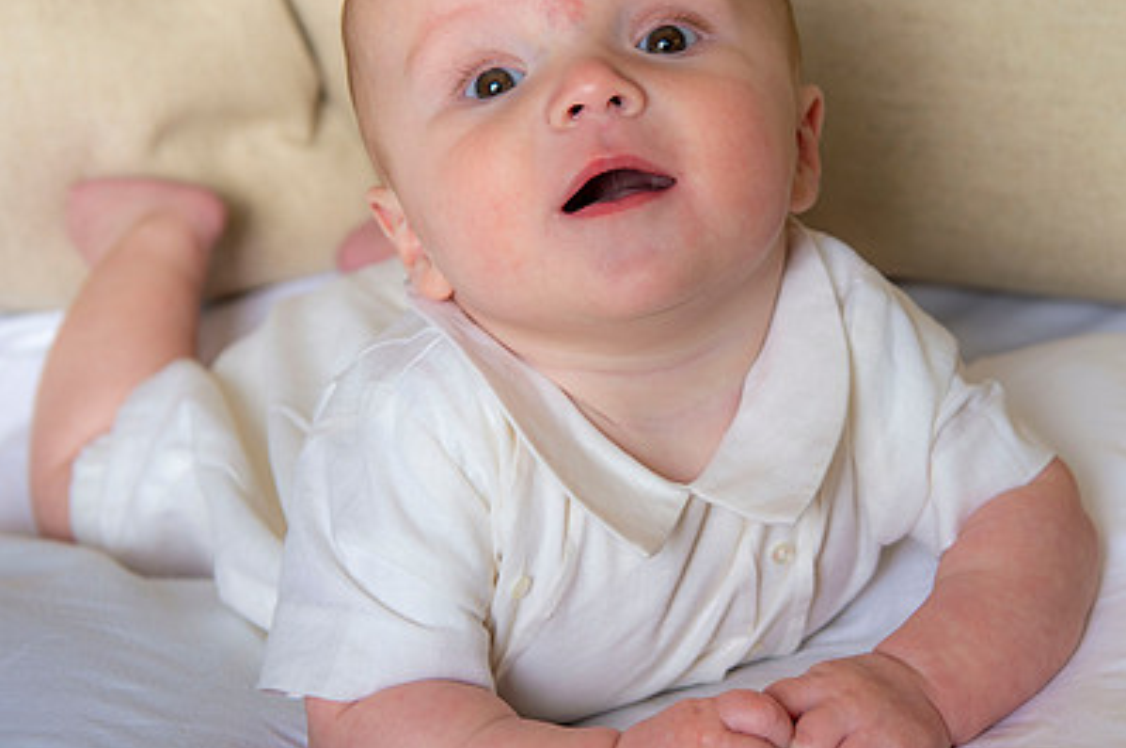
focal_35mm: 80
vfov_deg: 17.0
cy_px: 330
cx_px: 770
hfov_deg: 25.2
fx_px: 2499
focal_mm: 55
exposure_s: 1/200
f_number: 5
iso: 200
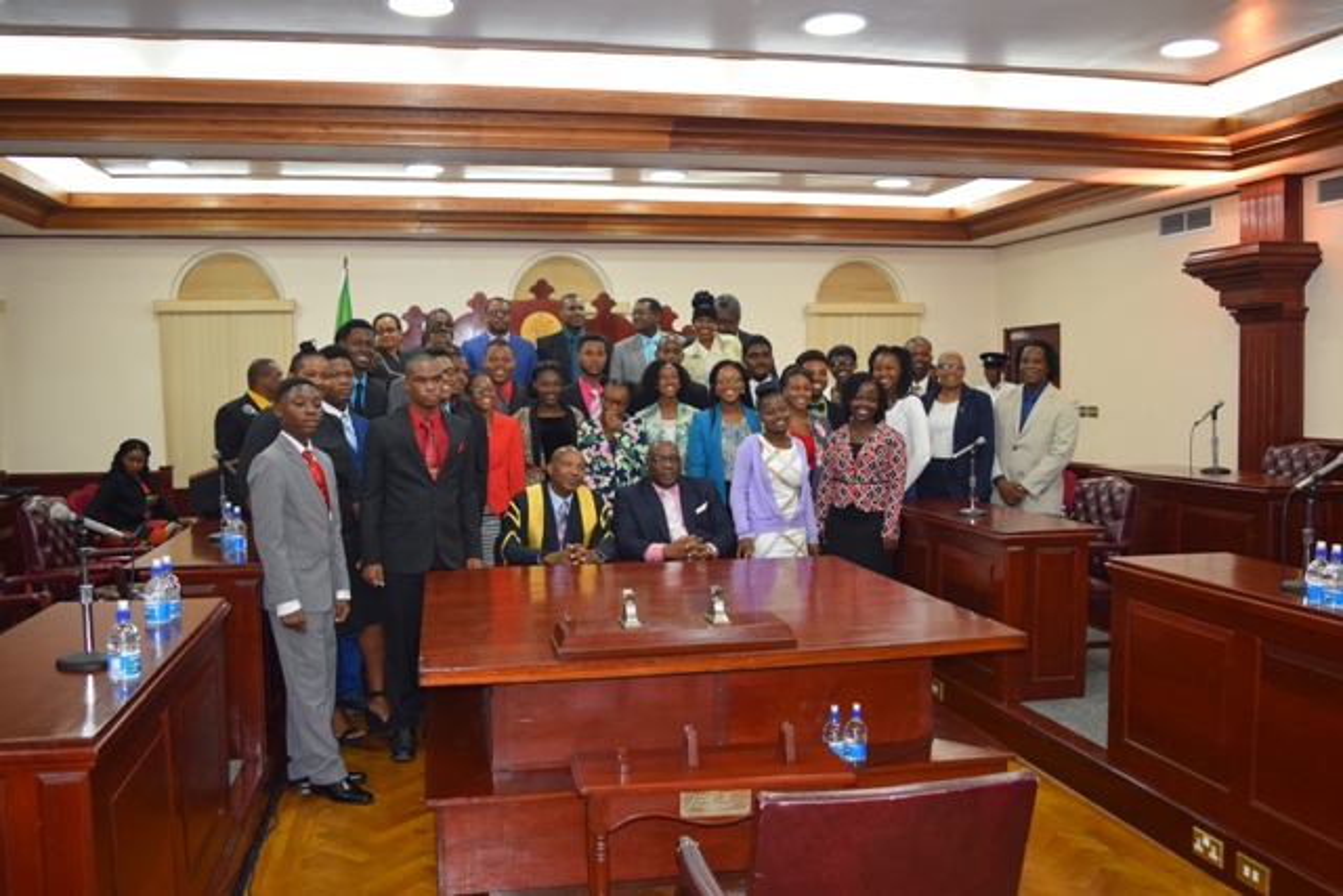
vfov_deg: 41.7
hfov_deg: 59.5
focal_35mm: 32
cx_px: 672
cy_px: 448
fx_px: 1175
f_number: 4.5
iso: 800
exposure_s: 1/80
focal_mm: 21
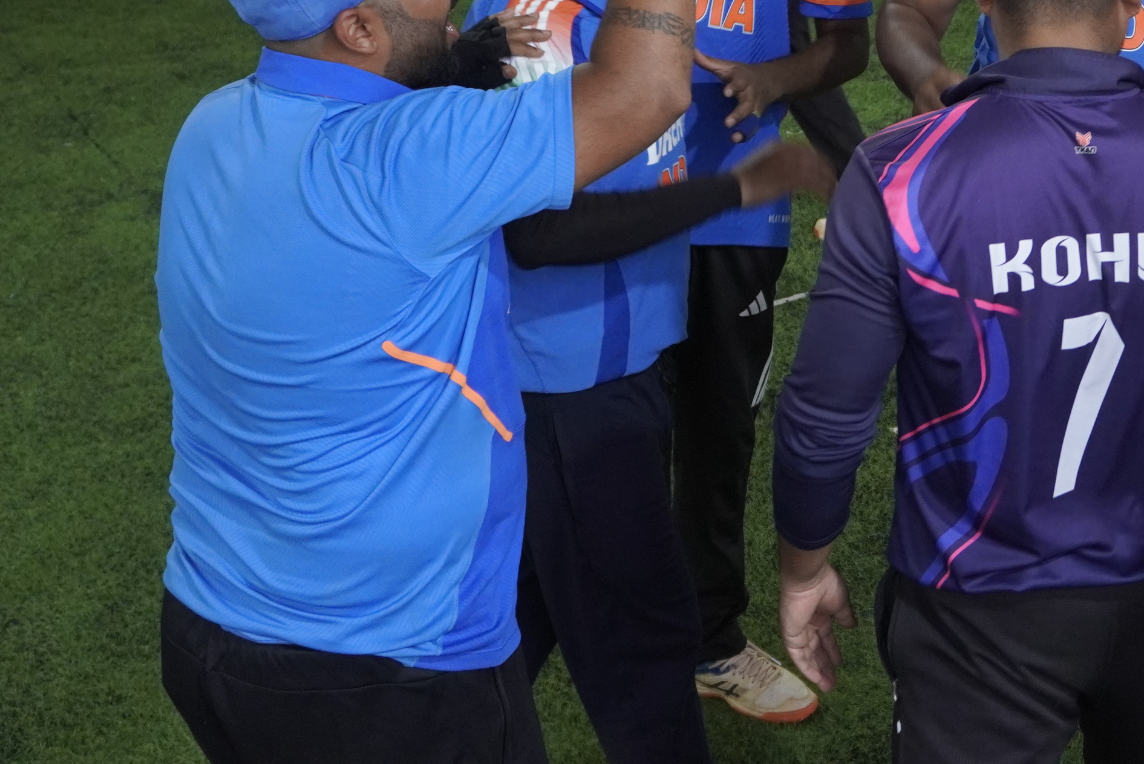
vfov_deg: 18.0
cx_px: 993
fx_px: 2353
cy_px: 10
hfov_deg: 26.6
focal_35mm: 74
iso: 1250
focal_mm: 22
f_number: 4
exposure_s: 1/200
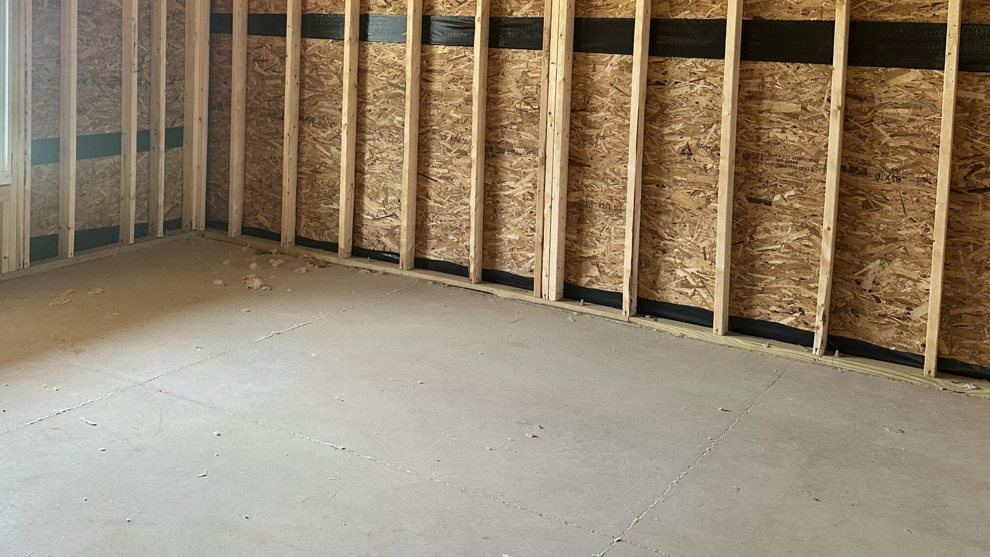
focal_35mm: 39
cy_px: 90
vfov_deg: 29.5
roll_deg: -1.5
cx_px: 399
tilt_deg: -2.6
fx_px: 1024
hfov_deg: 51.3
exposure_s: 1/121
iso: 160
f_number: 1.78
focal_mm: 6.86
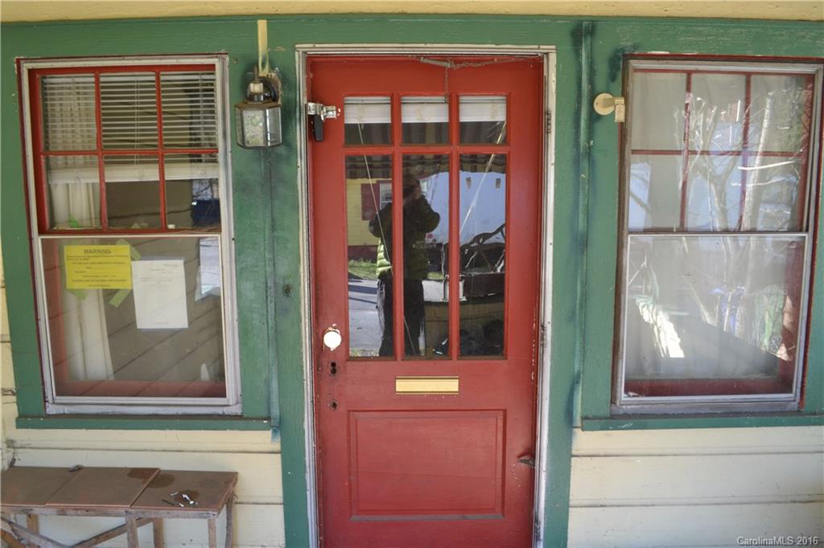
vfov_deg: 47.9
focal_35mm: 27
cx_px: 412
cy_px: 274
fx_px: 618
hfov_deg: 67.4
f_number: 5.6
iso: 400
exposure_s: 1/50
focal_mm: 18
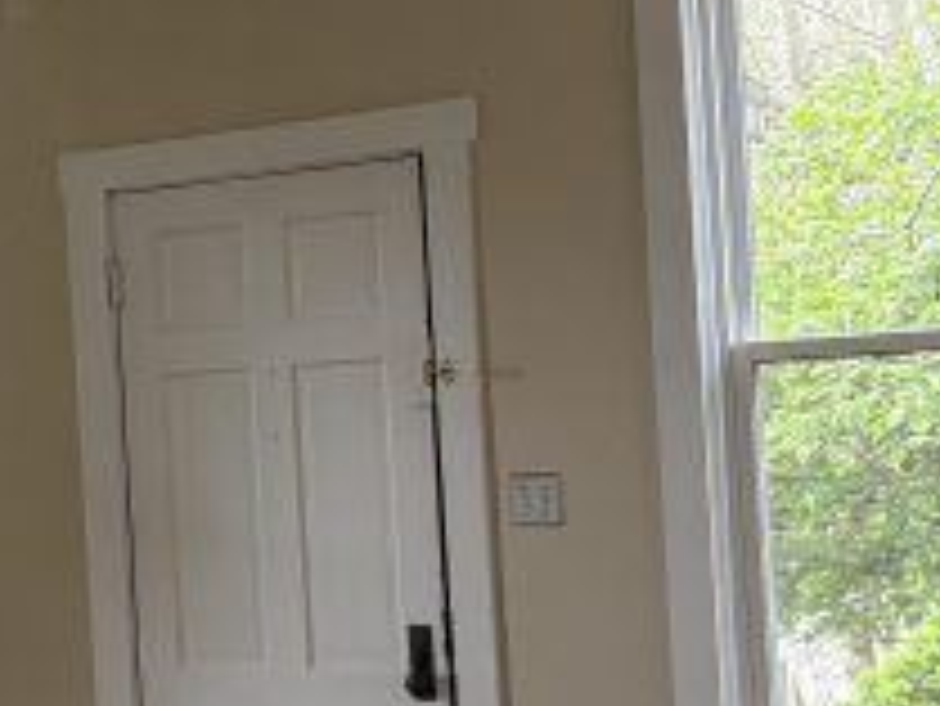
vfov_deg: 17.8
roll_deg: +4.0
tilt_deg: -1.5
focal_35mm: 83
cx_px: 124
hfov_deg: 23.0
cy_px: 436
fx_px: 2255
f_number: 1.6
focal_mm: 5.96
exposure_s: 1/215
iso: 125
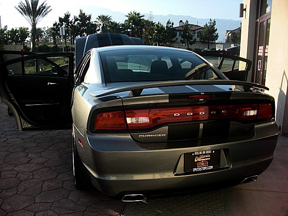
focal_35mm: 36
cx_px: 144
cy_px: 108
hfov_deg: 51.4
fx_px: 300
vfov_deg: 39.7
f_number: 2.8
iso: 50
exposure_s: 1/400
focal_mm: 6.3
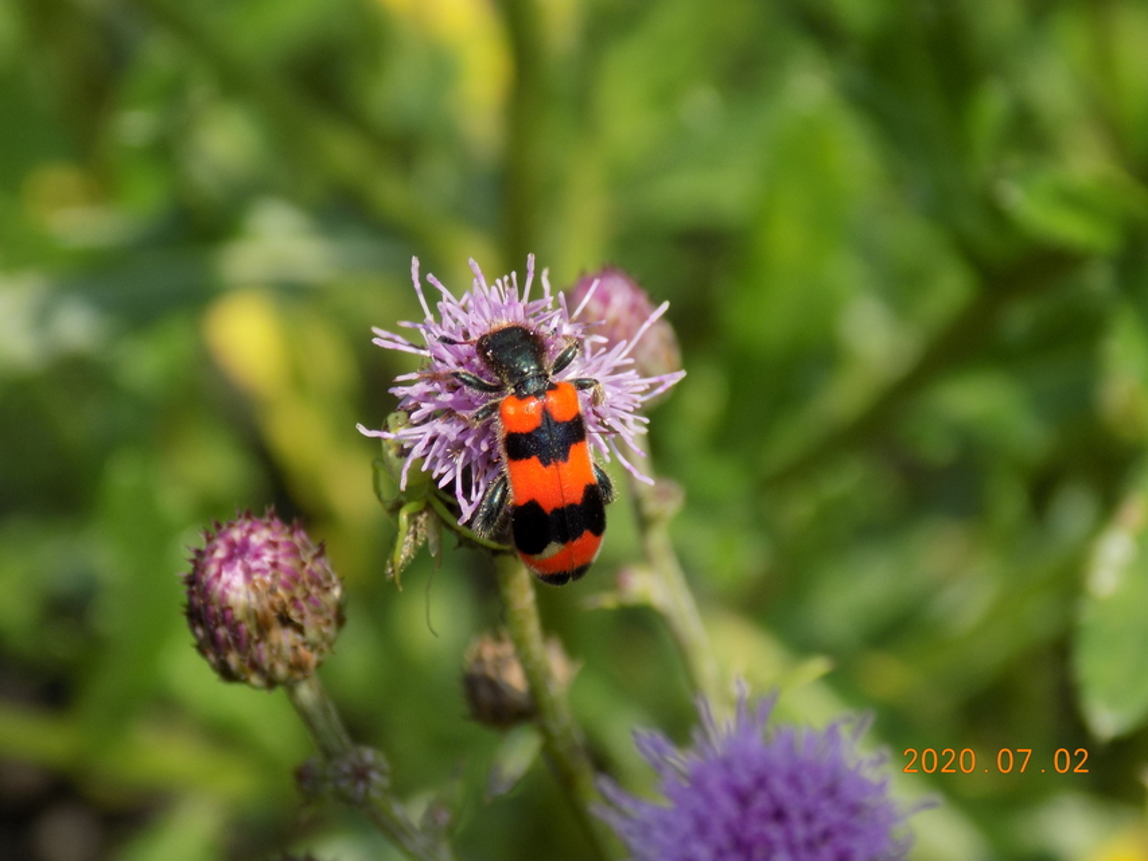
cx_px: 574
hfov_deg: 16.7
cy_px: 430
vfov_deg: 12.6
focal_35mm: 118
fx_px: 3914
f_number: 4.8
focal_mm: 20.9
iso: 80
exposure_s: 1/320
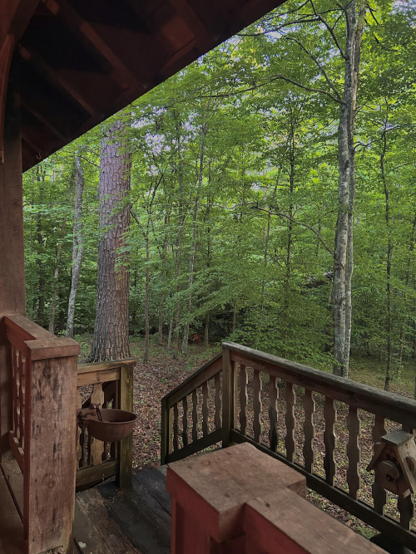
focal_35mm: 26
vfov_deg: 67.3
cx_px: 208
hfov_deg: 53.0
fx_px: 417
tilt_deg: -3.4
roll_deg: +0.0
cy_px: 277
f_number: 1.5
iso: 400
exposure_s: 1/60
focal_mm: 5.7
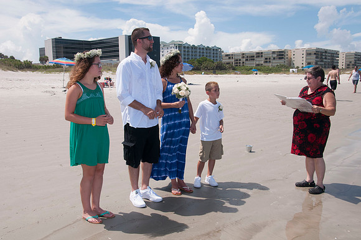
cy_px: 120
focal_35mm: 36
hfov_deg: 53.2
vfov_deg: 36.8
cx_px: 180
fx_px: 360
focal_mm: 24
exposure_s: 1/250
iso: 100
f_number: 10
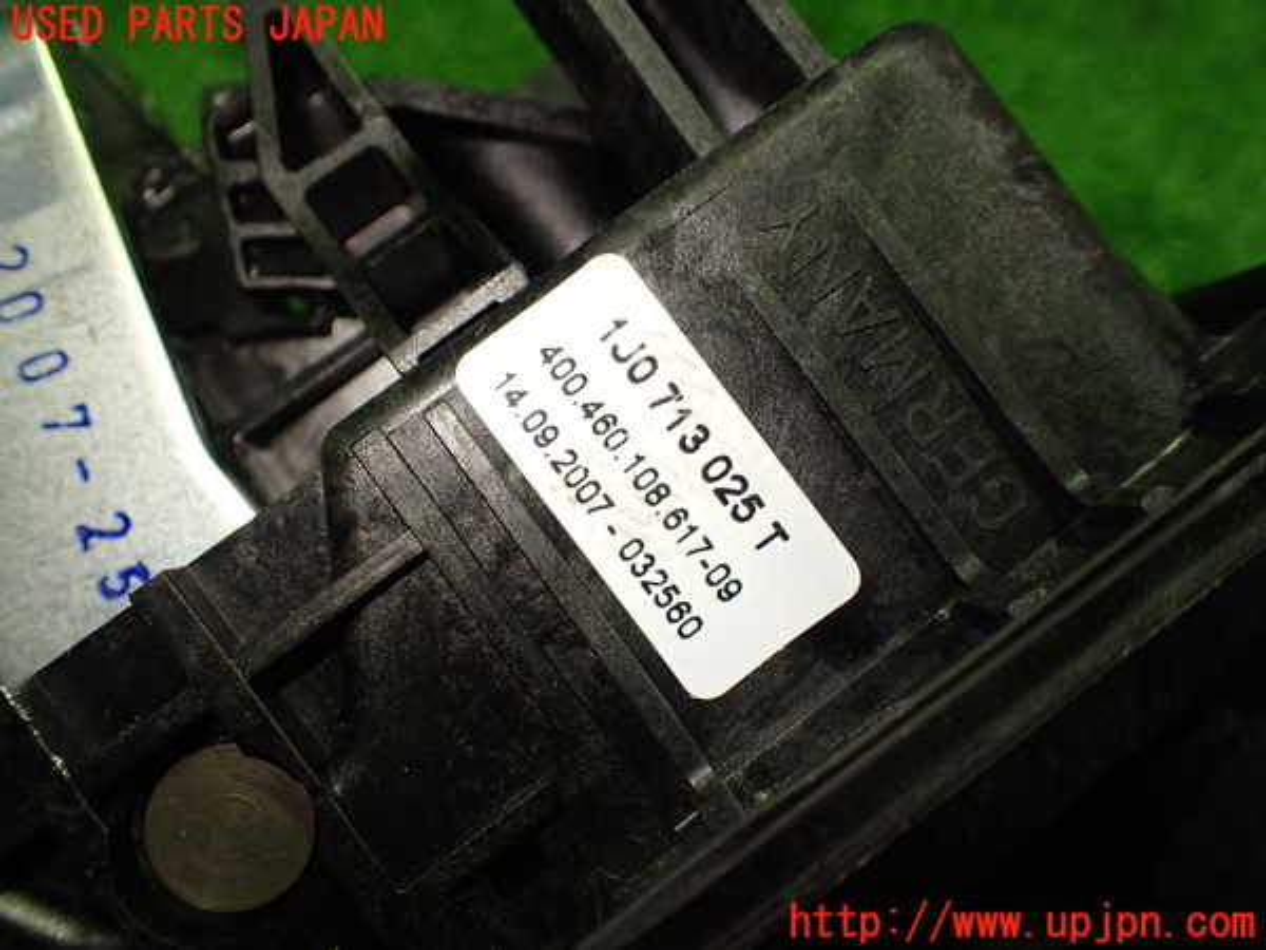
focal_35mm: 30
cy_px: 475
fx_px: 1097
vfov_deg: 46.8
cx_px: 633
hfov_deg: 60.0
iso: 320
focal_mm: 5.4
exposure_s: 1/125
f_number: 2.3
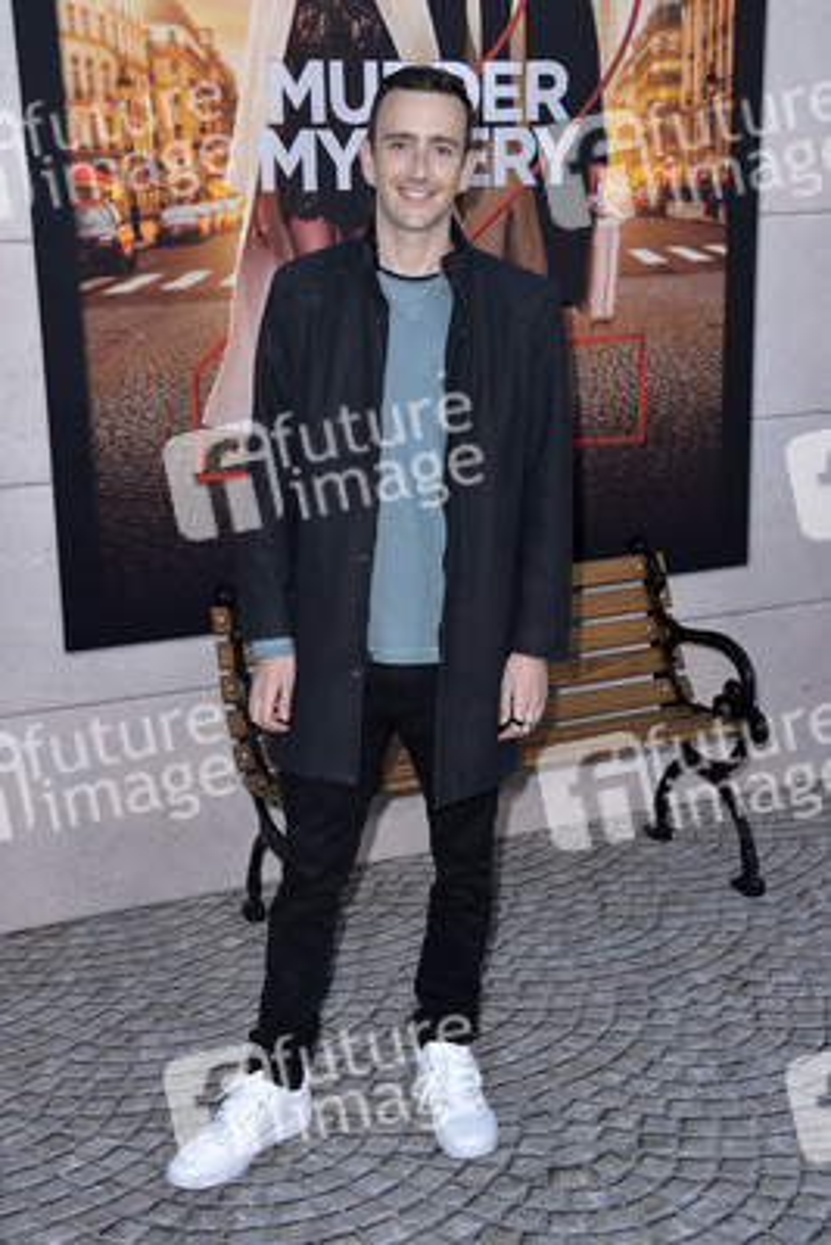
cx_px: 416
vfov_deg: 43.6
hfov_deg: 29.9
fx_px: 1557
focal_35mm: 45
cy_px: 622
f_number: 6.3
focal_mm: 45
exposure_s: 1/250
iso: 320
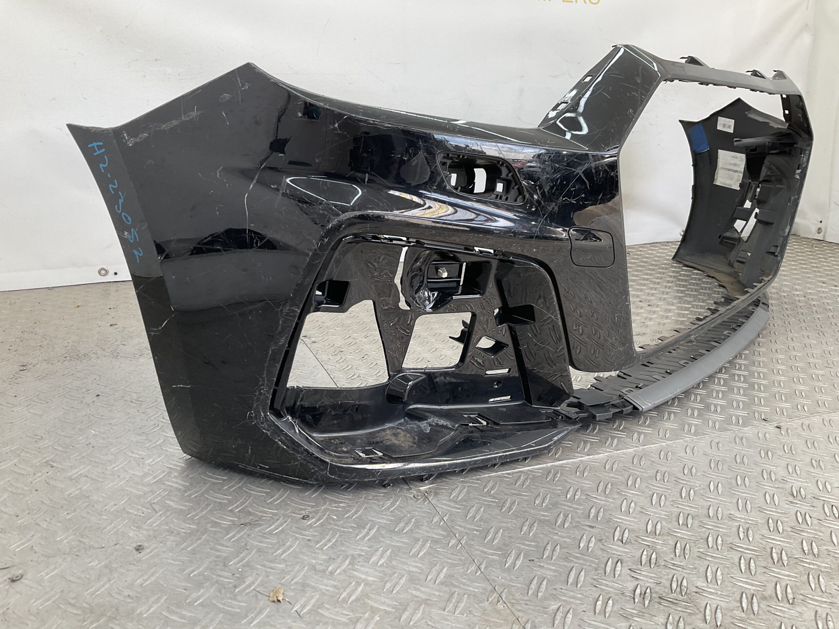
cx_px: 420
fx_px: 703
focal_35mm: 29
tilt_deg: -16.7
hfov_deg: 61.7
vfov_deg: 48.2
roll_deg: -3.3
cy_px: 314
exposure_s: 1/107
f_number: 1.8
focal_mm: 3
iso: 16
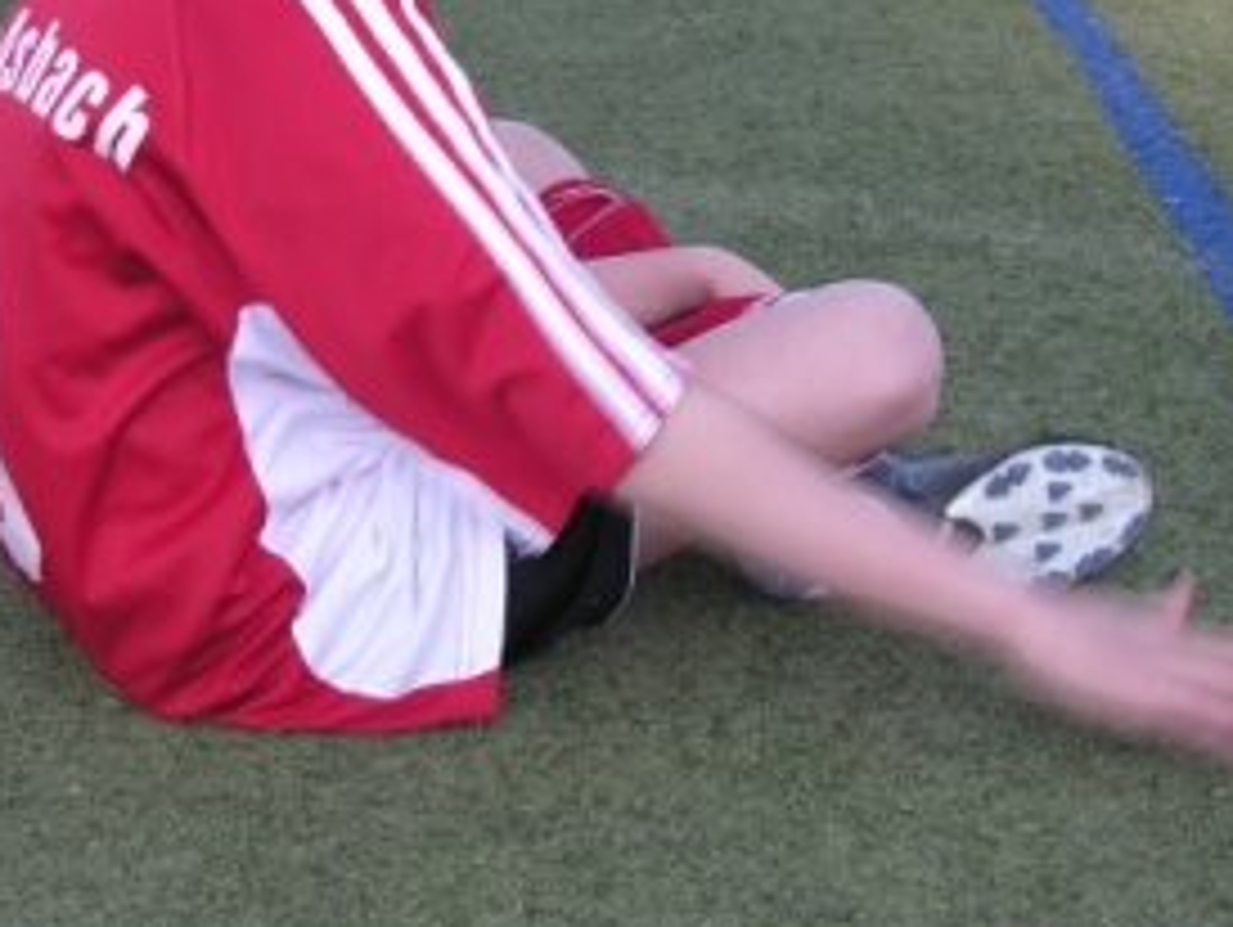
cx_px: 508
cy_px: 270
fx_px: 2745
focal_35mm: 77
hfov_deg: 25.3
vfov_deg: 19.1
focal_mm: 7.3
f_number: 3.5
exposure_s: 1/180
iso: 50
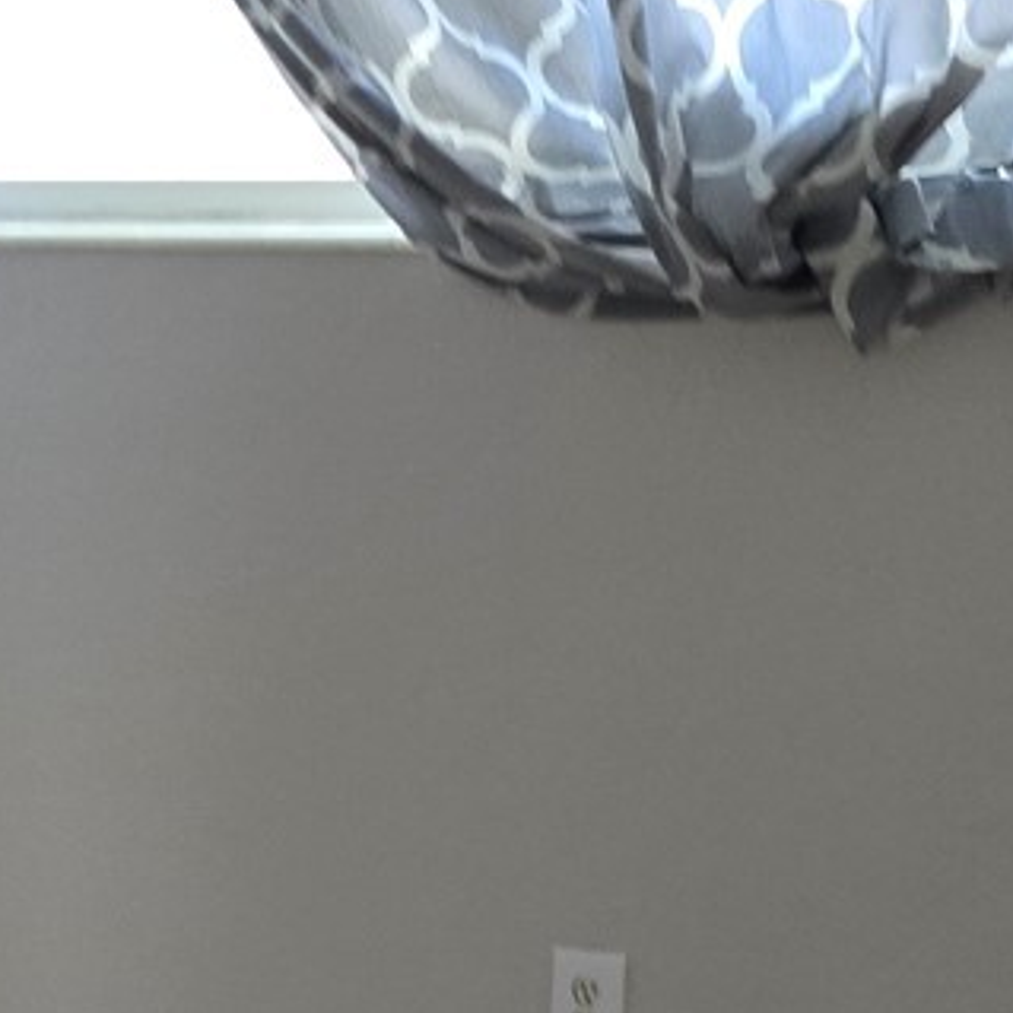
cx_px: -95
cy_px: 1562
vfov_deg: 15.6
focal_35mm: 102
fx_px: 3377
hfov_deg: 16.6
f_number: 1.7
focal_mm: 6.3
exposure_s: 1/15
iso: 125
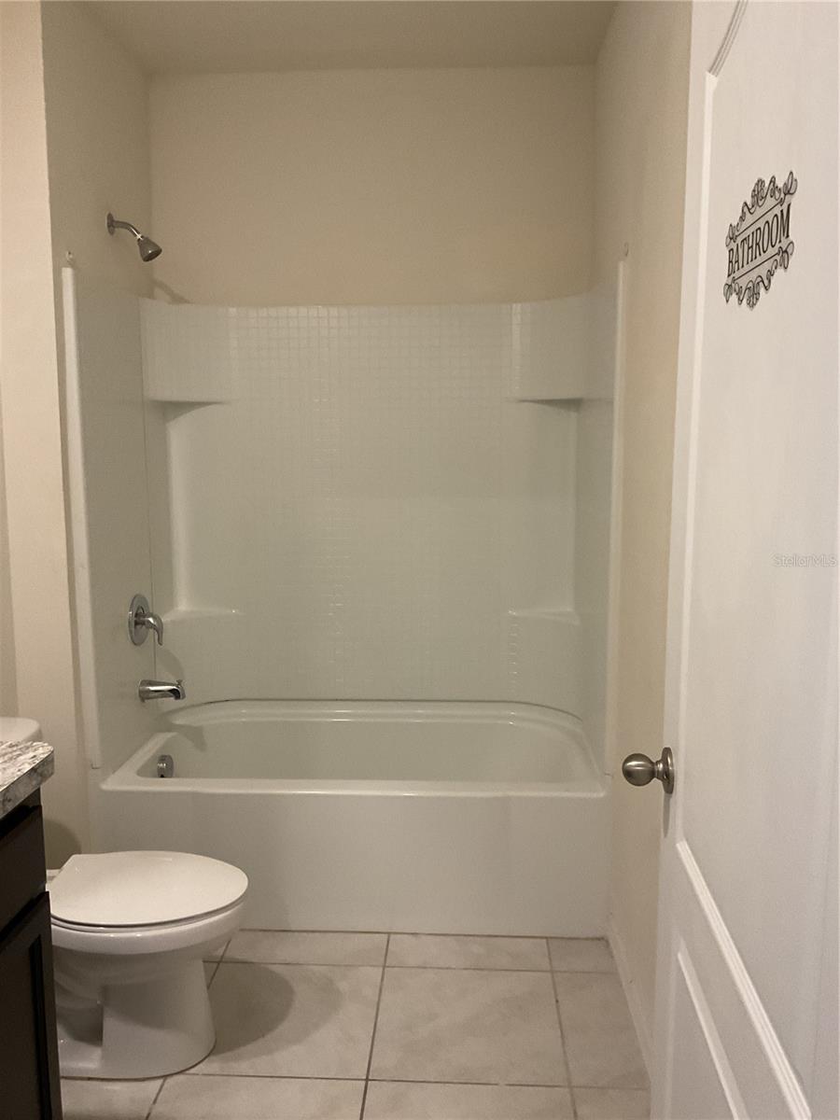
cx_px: 420
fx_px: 938
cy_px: 560
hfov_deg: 48.2
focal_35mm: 29
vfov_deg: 61.7
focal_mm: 3
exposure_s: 1/60
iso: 125
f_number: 1.8
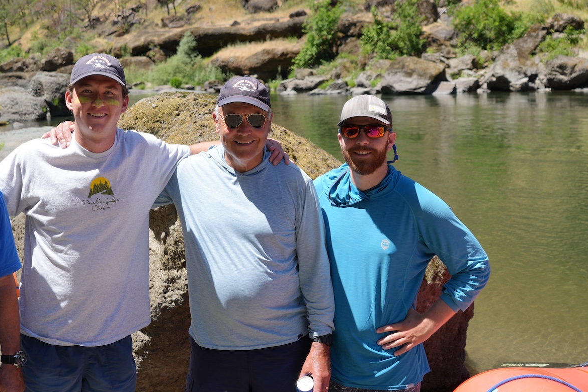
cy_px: 133
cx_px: 200
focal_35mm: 46
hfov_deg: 42.2
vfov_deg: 29.1
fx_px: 751
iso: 100
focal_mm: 28
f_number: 4.5
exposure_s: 1/500
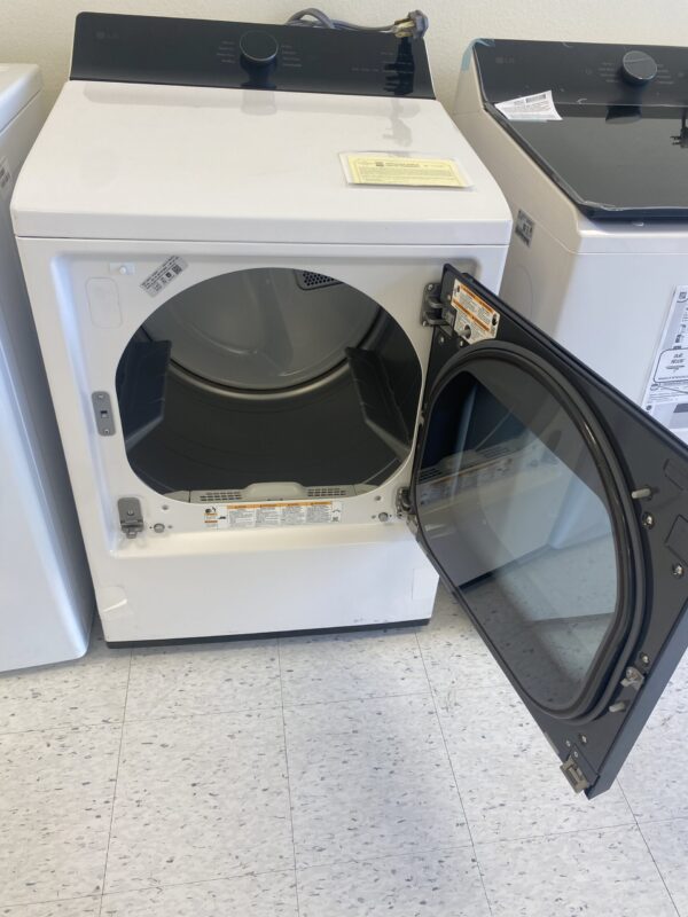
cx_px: 344
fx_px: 689
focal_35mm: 26
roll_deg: -4.4
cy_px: 458
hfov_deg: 53.1
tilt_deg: -37.0
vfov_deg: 67.3
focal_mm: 4.25
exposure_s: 1/64
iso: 40
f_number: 1.8
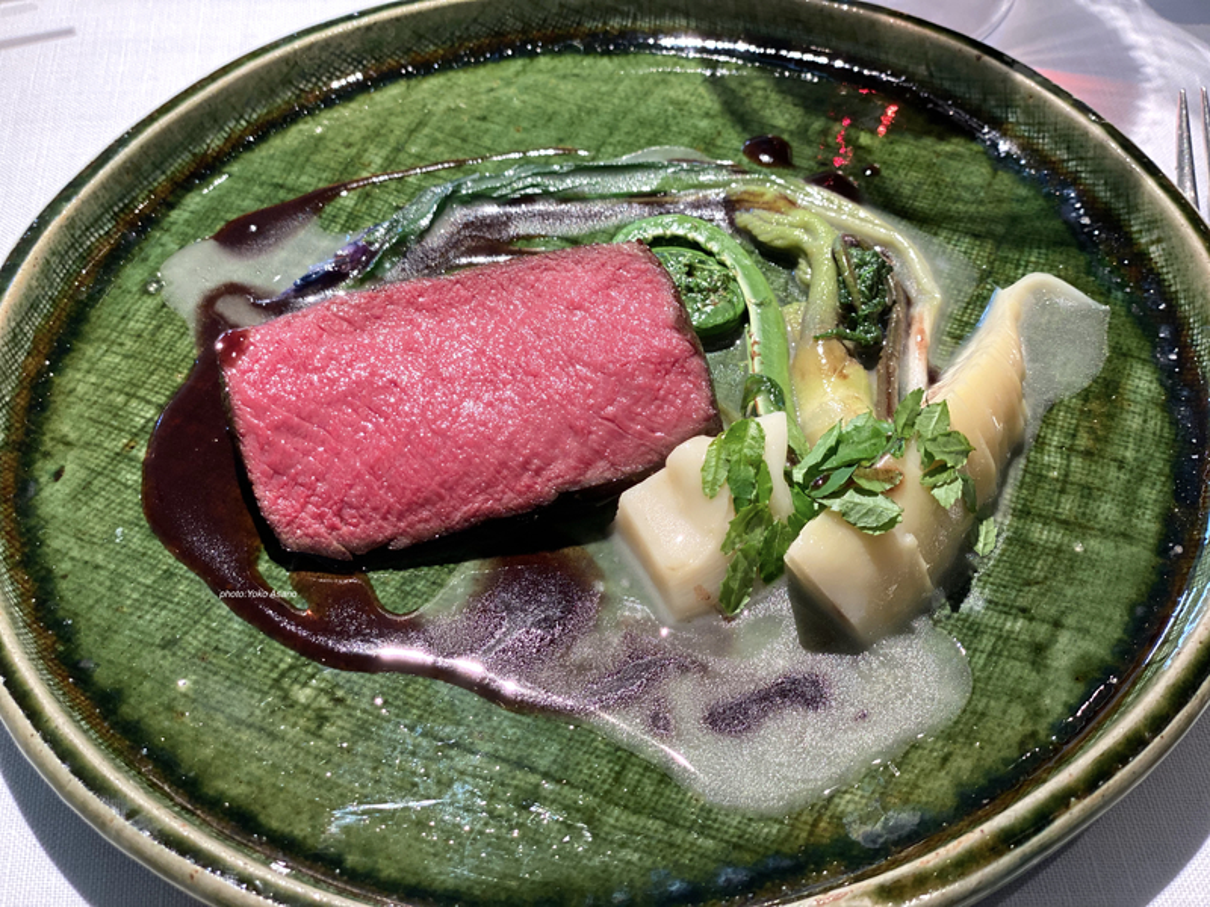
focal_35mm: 52
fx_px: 1818
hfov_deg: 36.8
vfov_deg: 28.0
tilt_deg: -48.1
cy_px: 454
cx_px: 605
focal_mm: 6
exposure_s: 1/100
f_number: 2
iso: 100
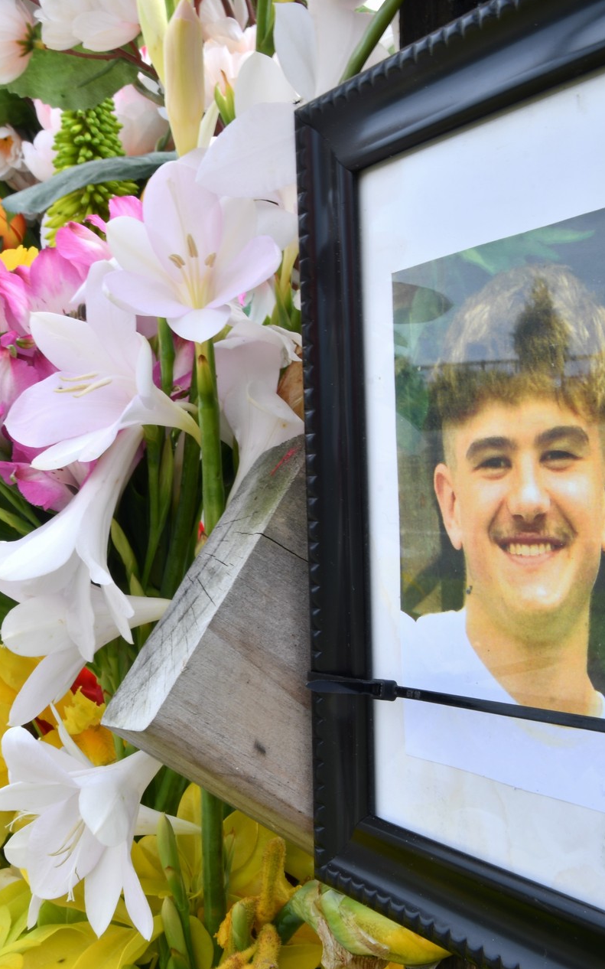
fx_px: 1346
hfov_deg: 24.7
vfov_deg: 39.6
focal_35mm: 51
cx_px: 82
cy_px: 484
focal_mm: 22
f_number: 22
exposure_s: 1/8
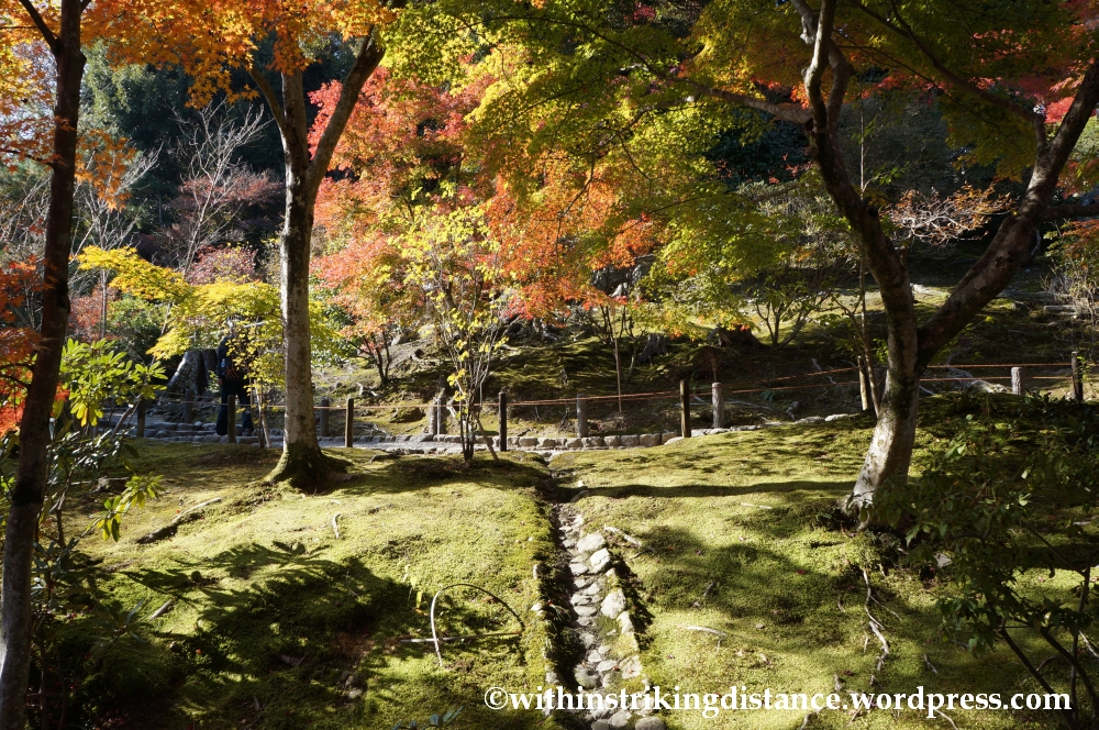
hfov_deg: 64.6
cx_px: 550
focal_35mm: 28
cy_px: 365
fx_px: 869
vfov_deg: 45.6
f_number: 6.3
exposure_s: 1/160
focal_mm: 19
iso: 200
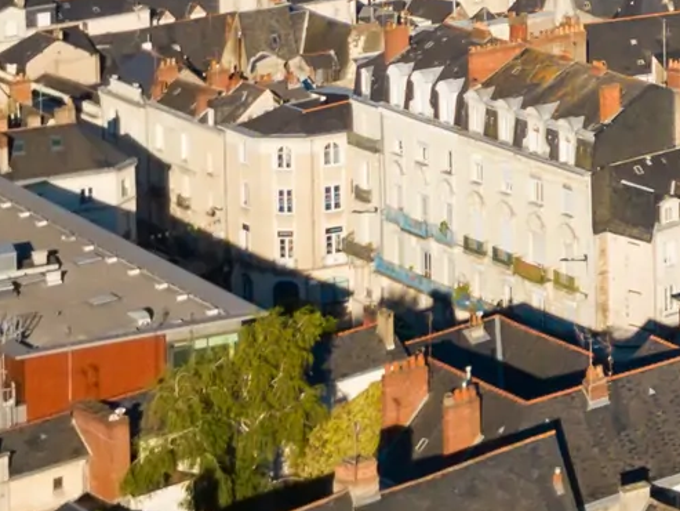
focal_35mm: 135
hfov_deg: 12.2
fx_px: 2653
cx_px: 1521
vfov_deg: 10.6
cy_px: -281
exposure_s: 1/2000
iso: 100
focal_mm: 4.7
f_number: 2.2
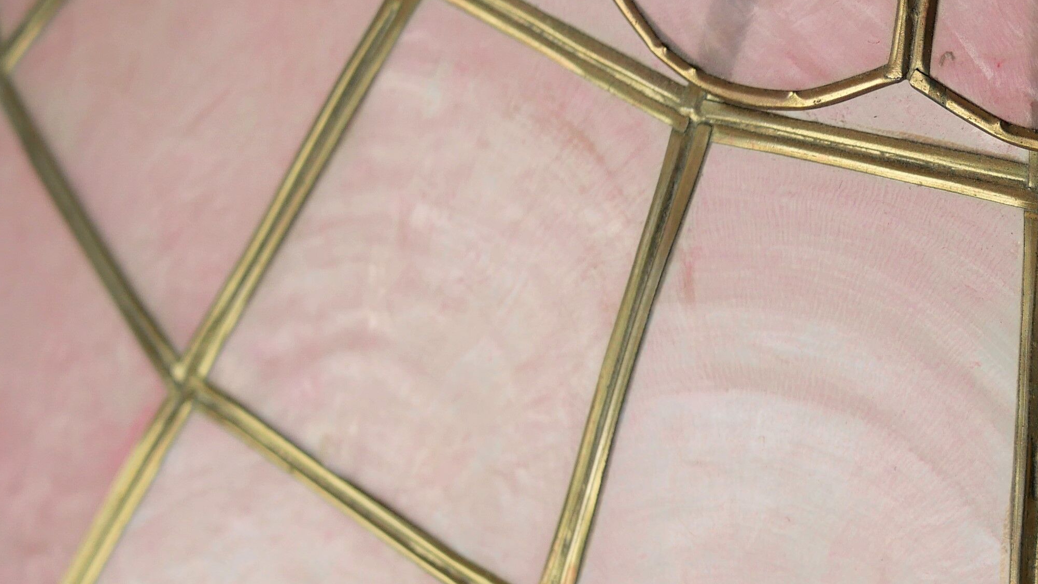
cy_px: 367
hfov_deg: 20.5
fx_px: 2752
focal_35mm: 100
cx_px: 1095
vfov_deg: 12.1
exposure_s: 1/200
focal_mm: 20
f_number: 2.5
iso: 200
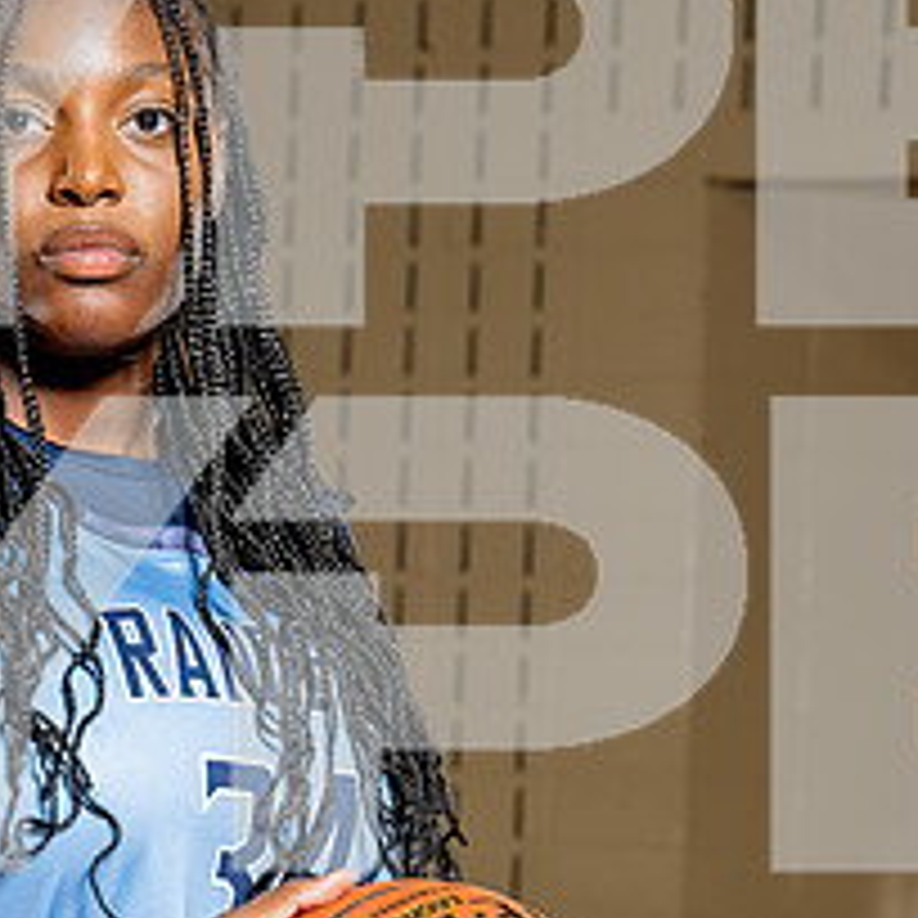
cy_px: 637
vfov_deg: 13.6
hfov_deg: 13.5
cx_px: 144
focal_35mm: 128
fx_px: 3840
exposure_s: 1/250
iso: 400
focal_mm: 53
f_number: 6.3
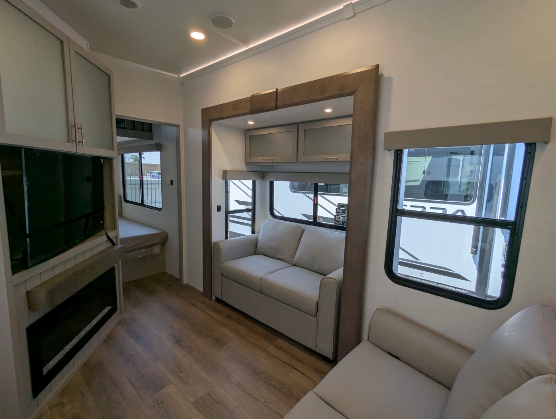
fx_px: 257
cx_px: 278
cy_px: 210
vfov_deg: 78.2
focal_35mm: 16
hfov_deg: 94.4
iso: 64
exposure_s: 1/253
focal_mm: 2.35
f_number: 2.2
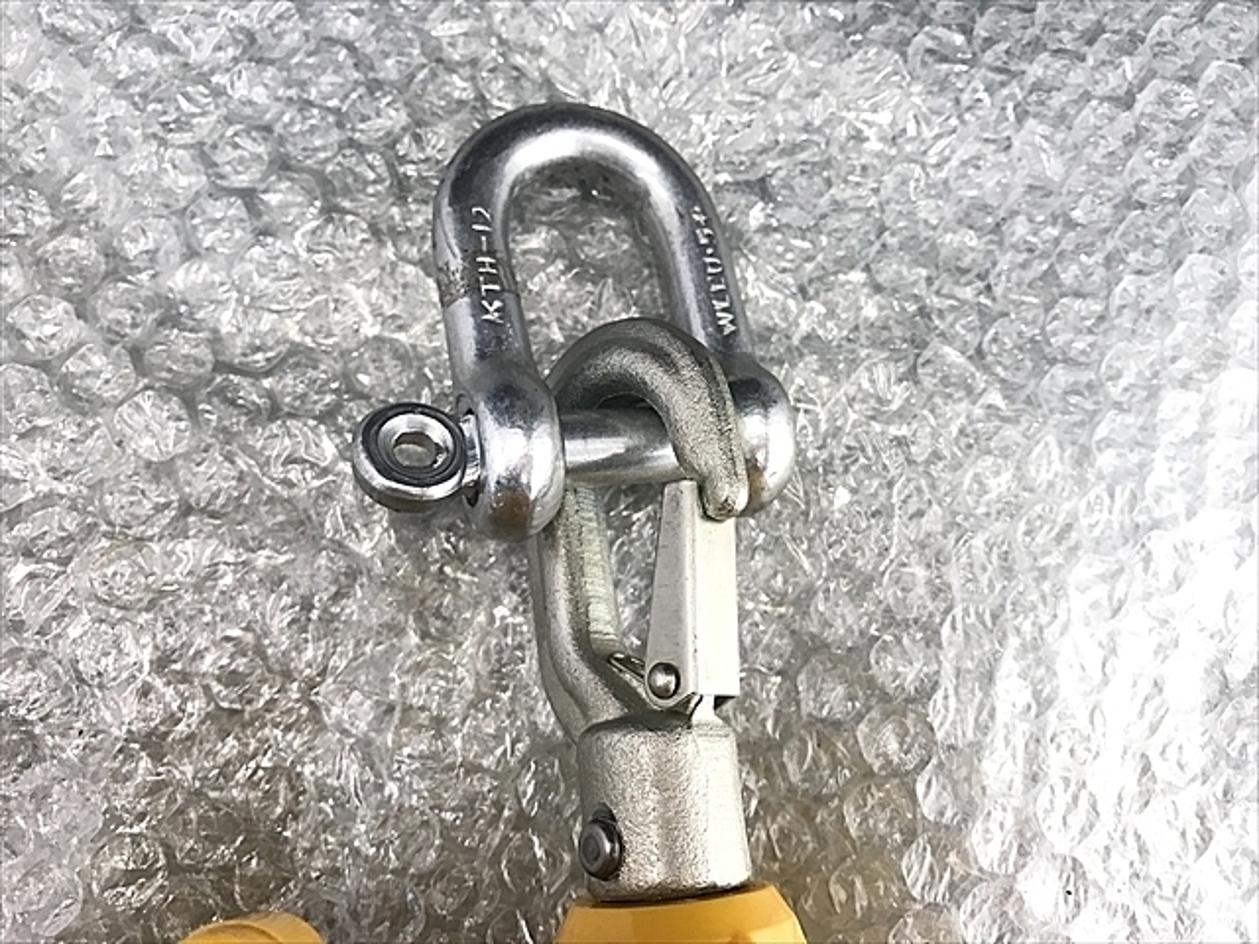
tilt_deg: -82.3
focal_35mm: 28
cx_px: 630
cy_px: 472
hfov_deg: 63.4
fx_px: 1018
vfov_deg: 49.7
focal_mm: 3.99
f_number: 1.8
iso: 40
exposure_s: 1/33
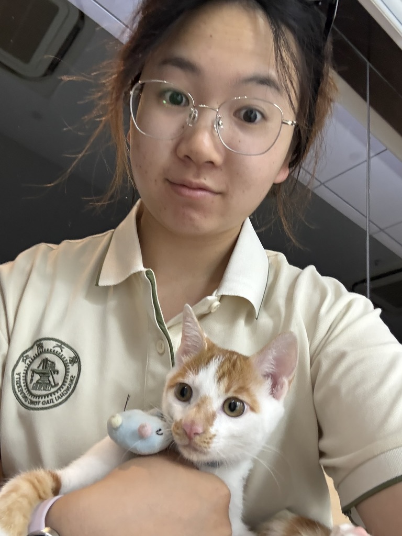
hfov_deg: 46.8
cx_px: 201
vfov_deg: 60.0
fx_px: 465
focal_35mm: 30
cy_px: 268
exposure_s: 1/33
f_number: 1.9
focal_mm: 2.69
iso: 250
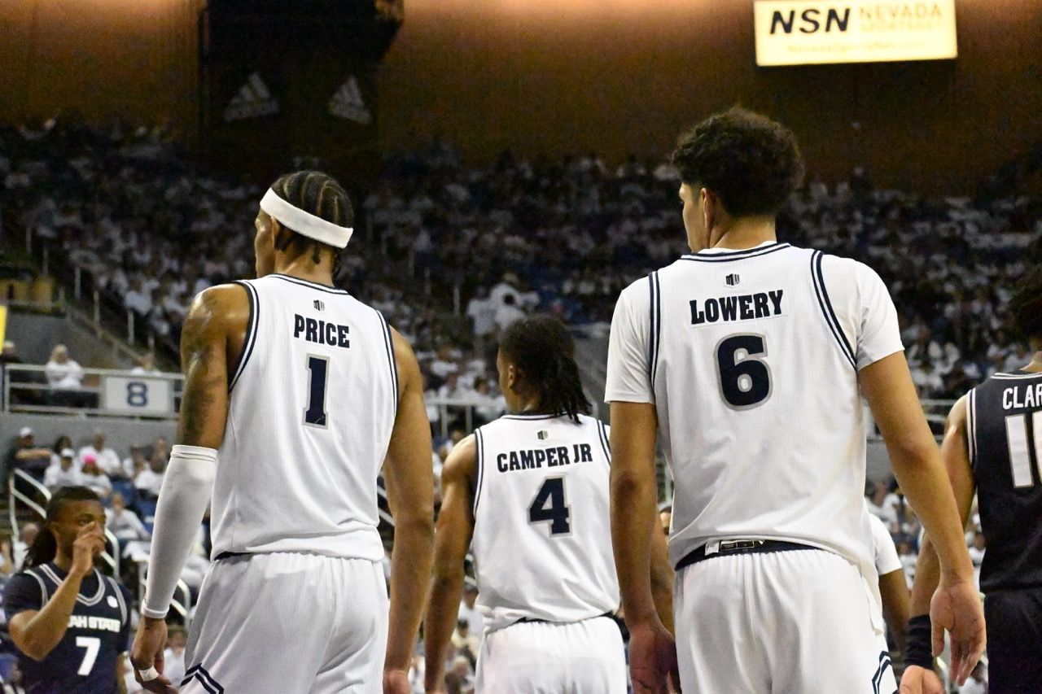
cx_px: 521
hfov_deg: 19.7
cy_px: 347
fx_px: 2995
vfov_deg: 13.2
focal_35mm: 104
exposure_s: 1/4000
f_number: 4.8
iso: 51200
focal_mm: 69
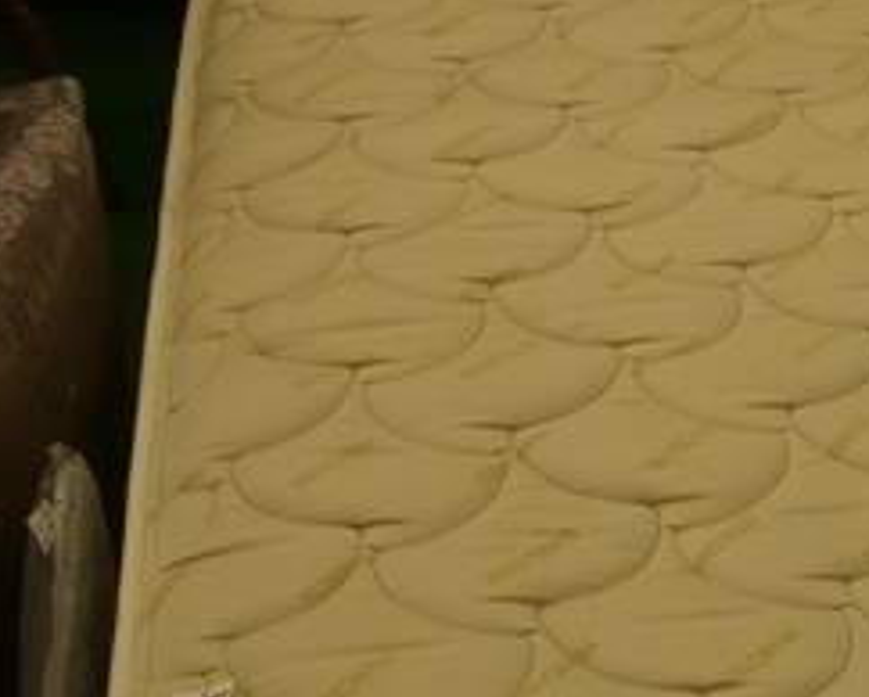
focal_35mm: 92
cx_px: 876
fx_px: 2368
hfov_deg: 20.1
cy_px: 216
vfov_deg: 16.7
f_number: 2.8
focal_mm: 7.9
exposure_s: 1/125
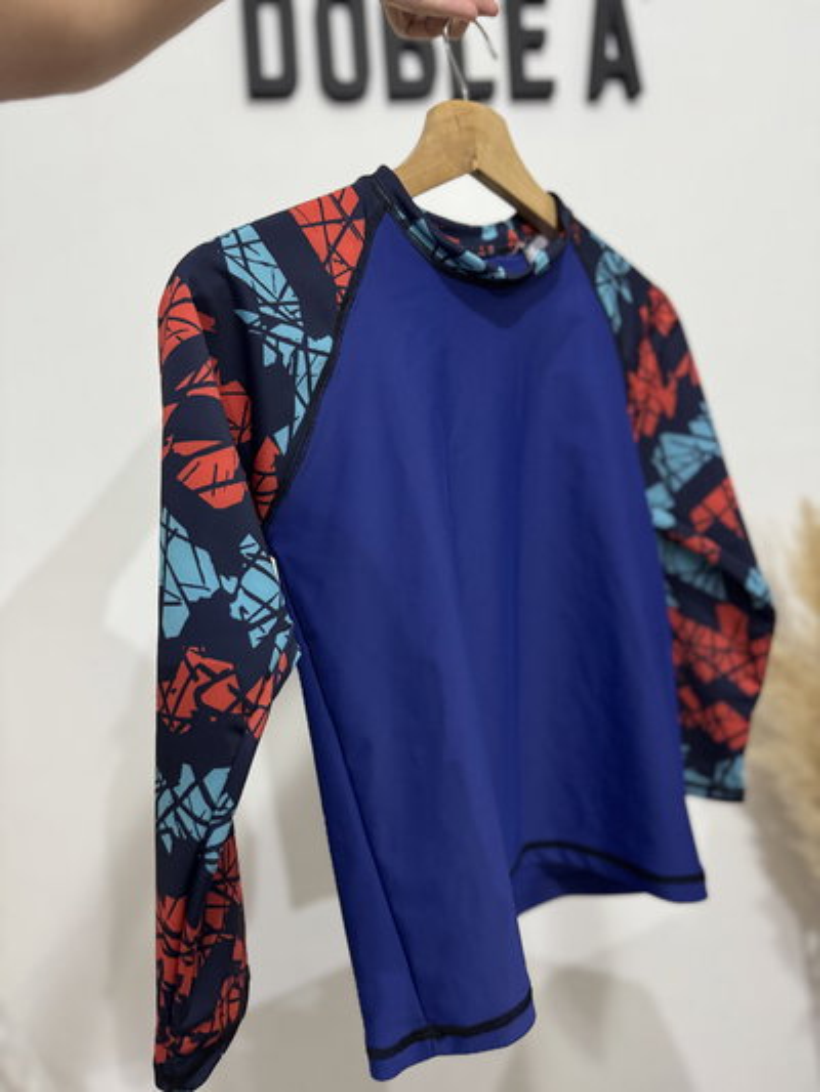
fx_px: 758
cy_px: 546
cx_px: 410
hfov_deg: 56.8
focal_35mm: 24
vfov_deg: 71.6
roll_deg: +3.1
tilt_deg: -3.4
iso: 500
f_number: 1.78
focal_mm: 6.76
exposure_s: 1/50
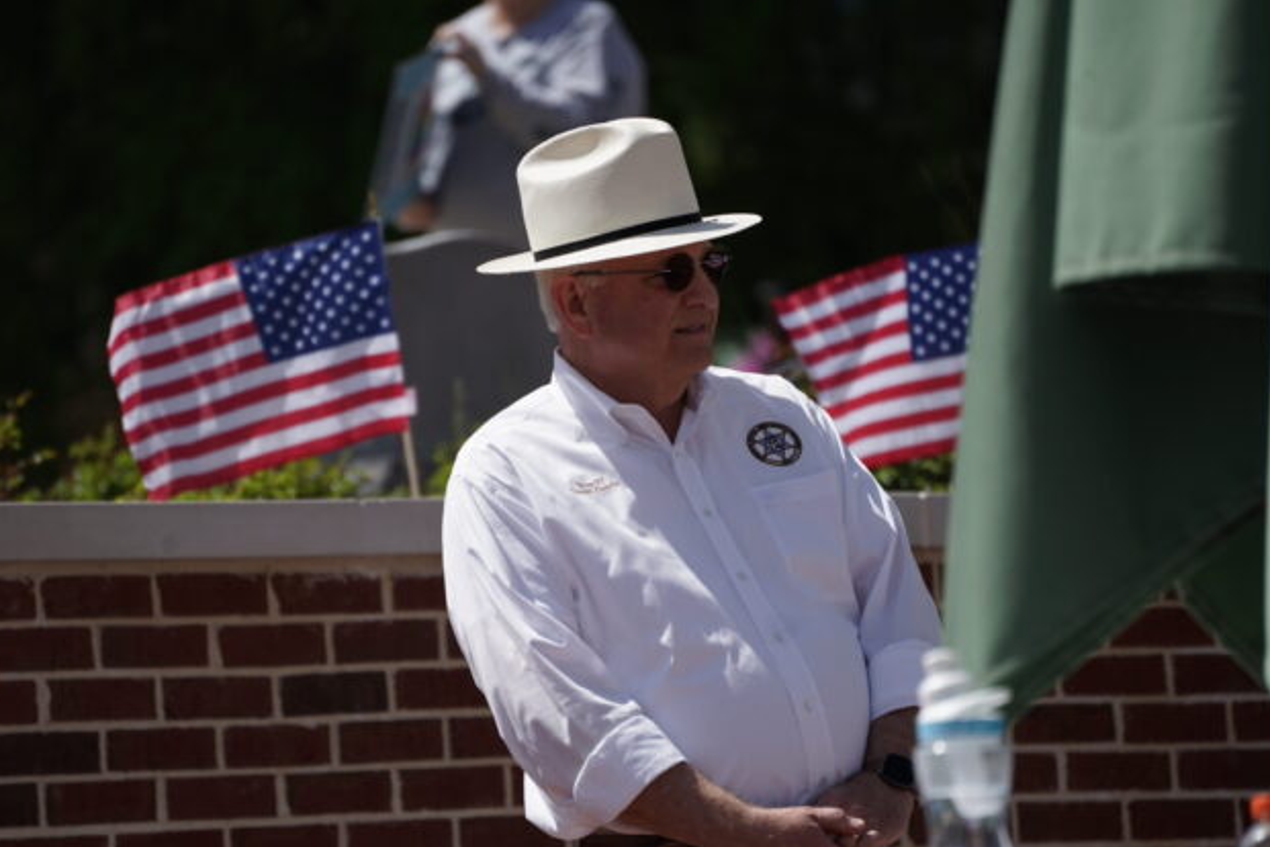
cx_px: 585
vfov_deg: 3.6
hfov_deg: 5.5
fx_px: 13299
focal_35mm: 377
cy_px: 516
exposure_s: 1/640
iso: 100
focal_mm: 300
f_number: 6.3
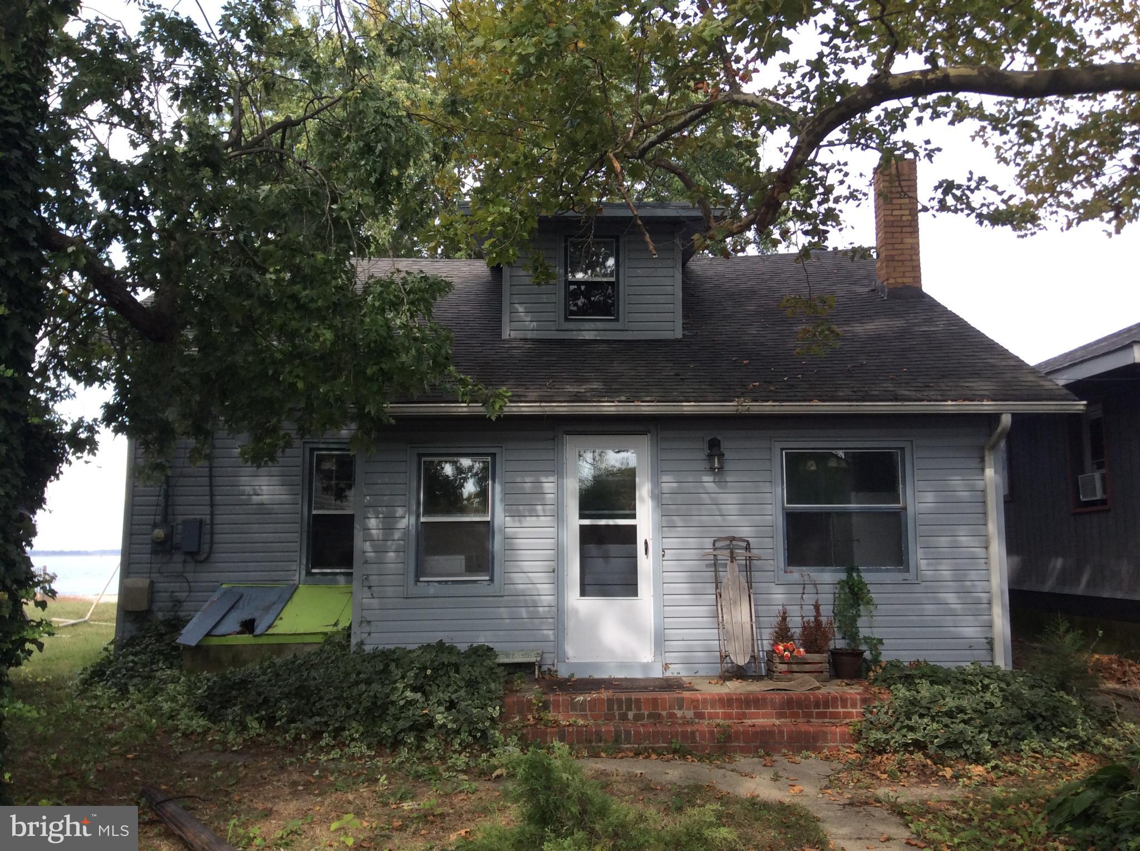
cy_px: 426
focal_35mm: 32
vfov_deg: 44.0
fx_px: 1052
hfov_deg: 56.9
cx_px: 570
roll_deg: +2.5
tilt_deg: +5.0
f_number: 2.4
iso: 32
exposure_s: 1/347
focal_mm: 3.3
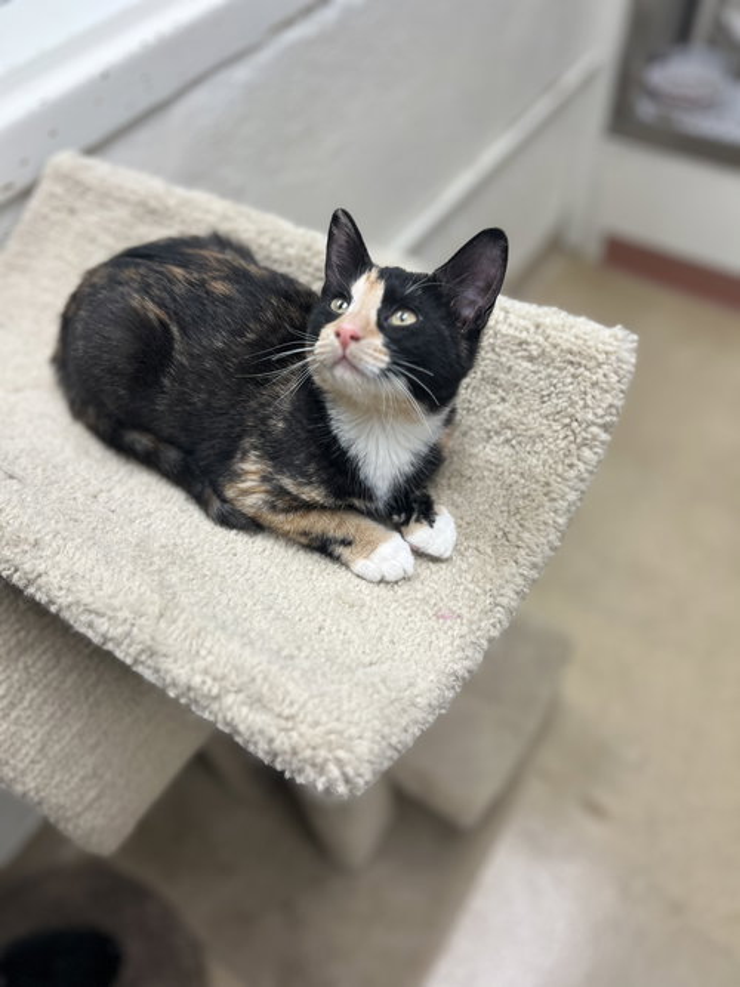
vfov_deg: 67.3
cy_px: 494
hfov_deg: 53.0
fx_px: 741
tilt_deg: -52.8
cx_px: 370
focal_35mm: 26
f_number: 1.5
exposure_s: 1/120
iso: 64
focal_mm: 5.7
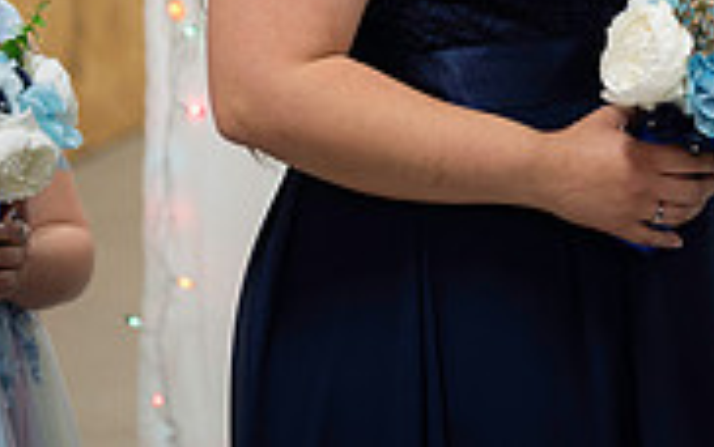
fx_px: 5822
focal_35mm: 299
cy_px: -344
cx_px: 781
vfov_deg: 4.4
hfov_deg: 7.0
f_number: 3.5
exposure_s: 1/125
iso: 640
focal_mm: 85
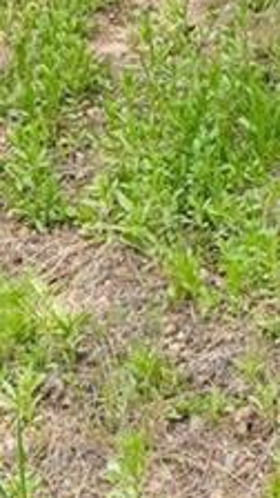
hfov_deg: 10.8
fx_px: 1478
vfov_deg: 16.8
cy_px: -316
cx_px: 104
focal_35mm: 112
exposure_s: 1/500
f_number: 8
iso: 800
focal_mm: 10
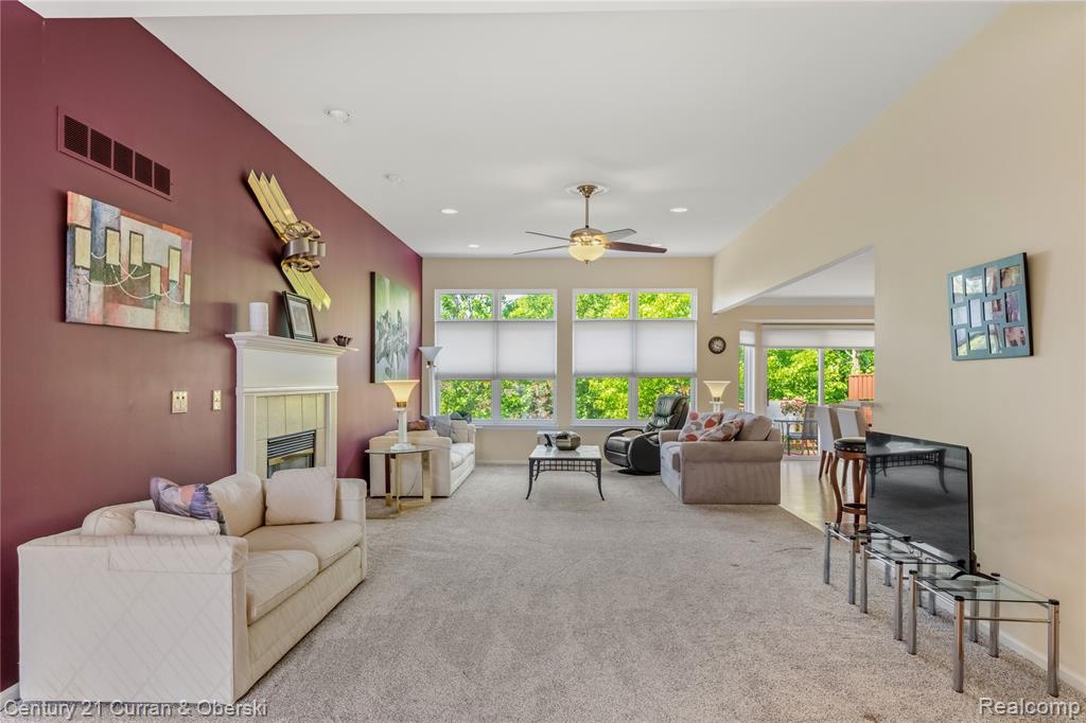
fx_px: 633
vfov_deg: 59.5
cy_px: 362
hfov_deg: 81.2
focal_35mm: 21
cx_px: 543
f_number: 8
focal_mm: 14.1
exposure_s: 1/2
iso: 800
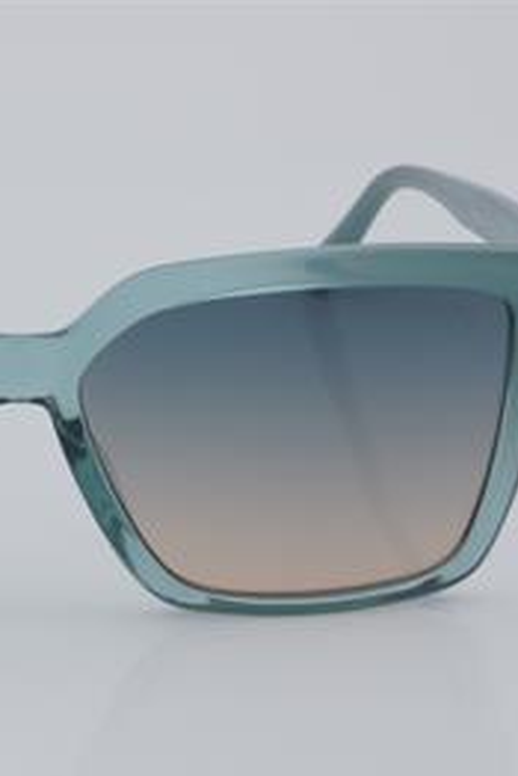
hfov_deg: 10.8
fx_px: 2711
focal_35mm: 126
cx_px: 21
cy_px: 391
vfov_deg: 16.3
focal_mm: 55
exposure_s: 1/4
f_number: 32
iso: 100
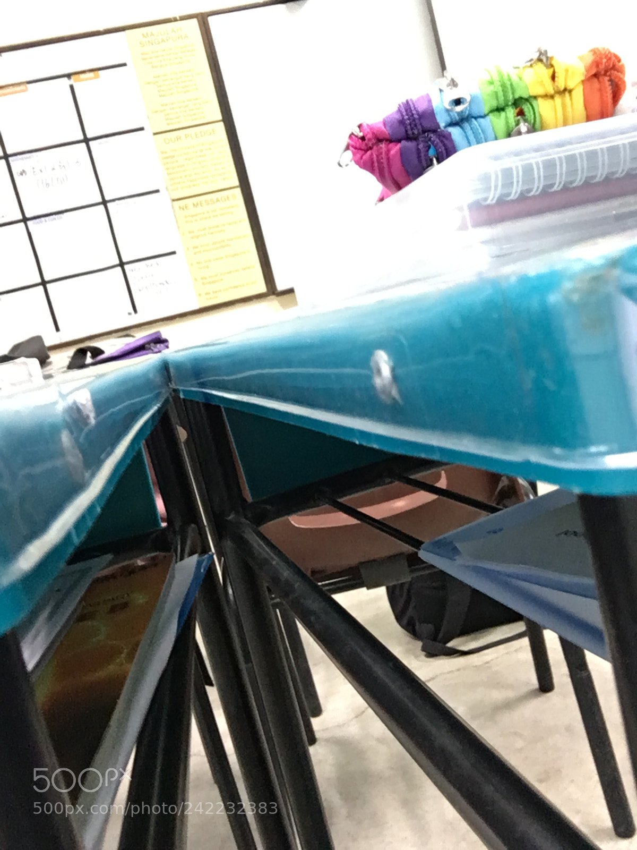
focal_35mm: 31
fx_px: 761
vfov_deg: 58.4
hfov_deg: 45.4
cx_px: 318
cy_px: 425
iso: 320
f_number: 2.2
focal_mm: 2.65
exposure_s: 1/17
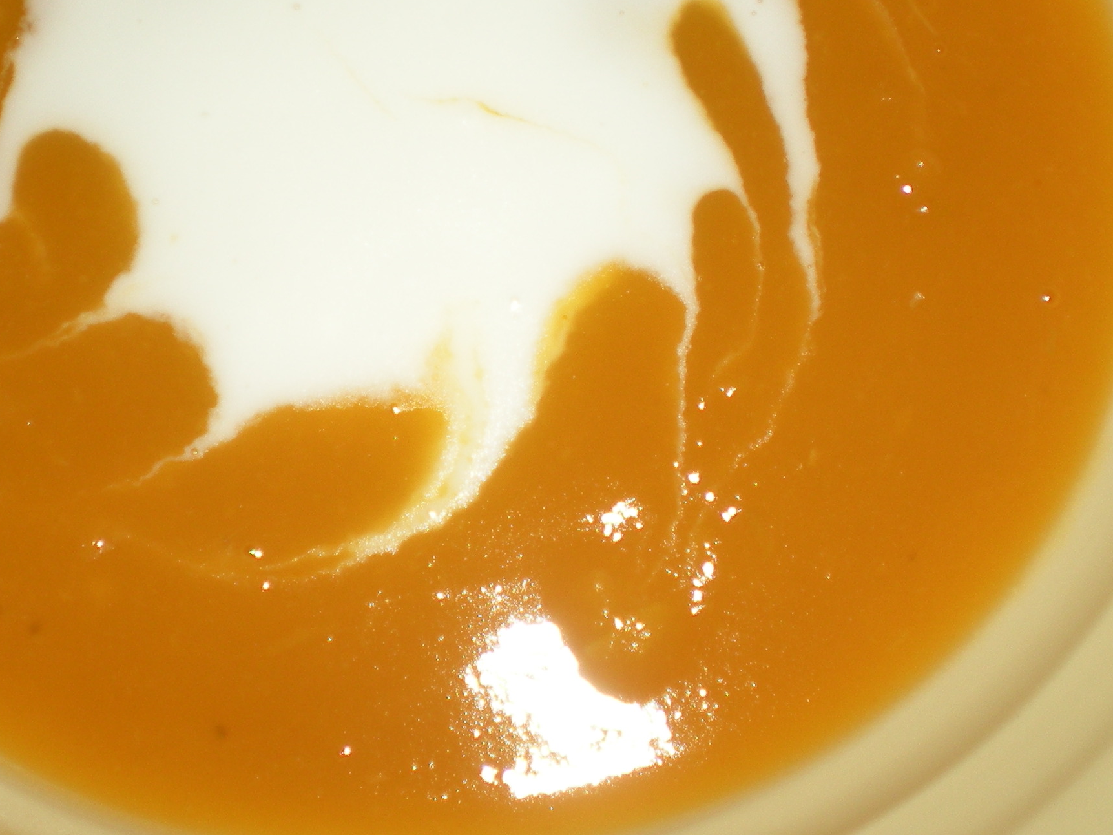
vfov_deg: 20.2
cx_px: 424
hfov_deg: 27.0
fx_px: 2315
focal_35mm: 72
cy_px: 164
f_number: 3.1
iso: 64
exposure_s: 1/60
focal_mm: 6.3
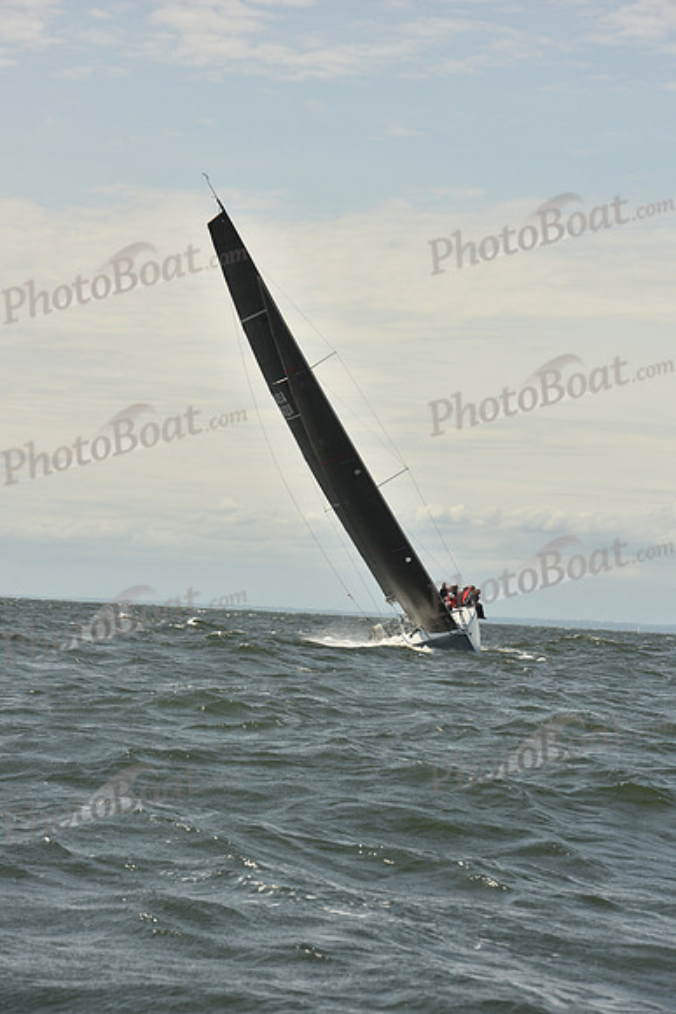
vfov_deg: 15.8
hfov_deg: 10.6
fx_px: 3659
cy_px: 507
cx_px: 338
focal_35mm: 130
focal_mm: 130
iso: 250
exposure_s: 1/800
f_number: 10
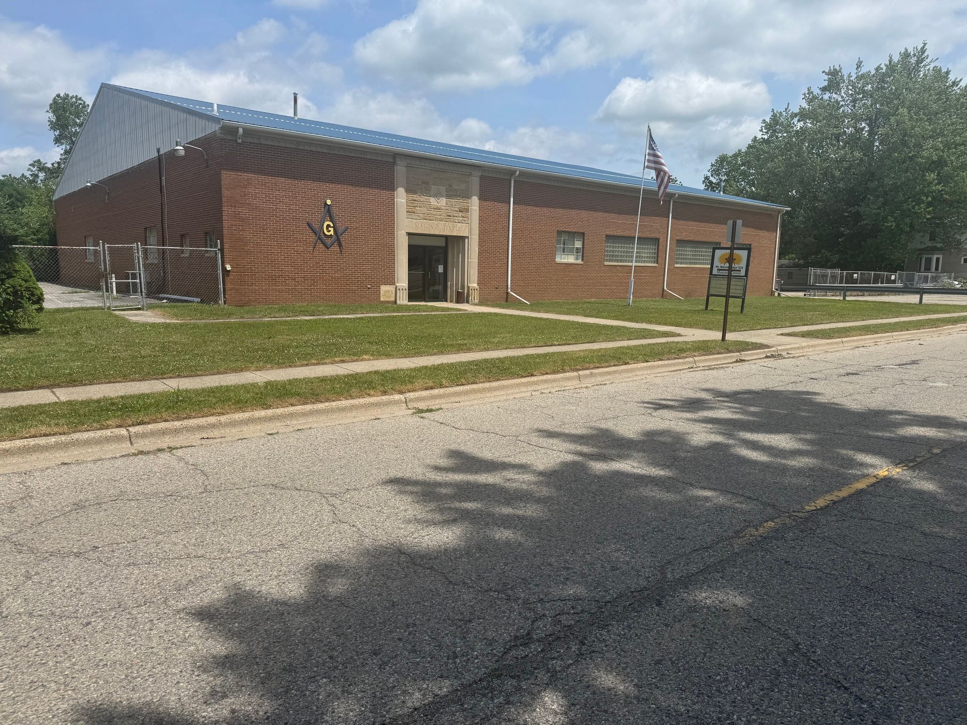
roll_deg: -1.7
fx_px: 670
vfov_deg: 56.8
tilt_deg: -8.3
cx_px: 484
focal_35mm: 24
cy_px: 362
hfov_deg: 71.6
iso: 80
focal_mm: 6.76
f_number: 1.78
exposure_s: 1/6410
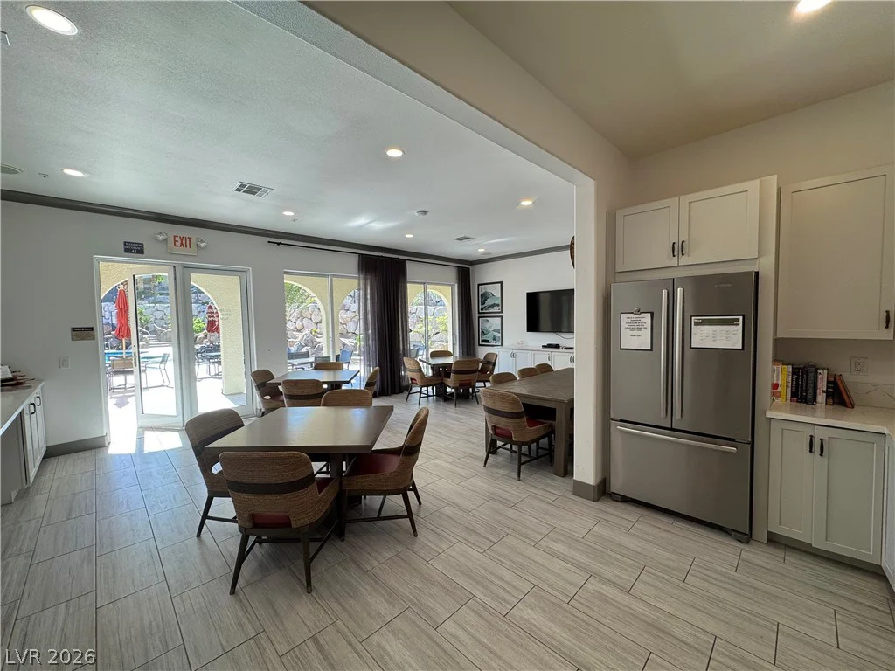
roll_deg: +0.6
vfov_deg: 85.7
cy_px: 336
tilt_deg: -2.5
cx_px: 448
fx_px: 362
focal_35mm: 14
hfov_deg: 102.1
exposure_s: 1/120
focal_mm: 2.22
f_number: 2.2
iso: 50
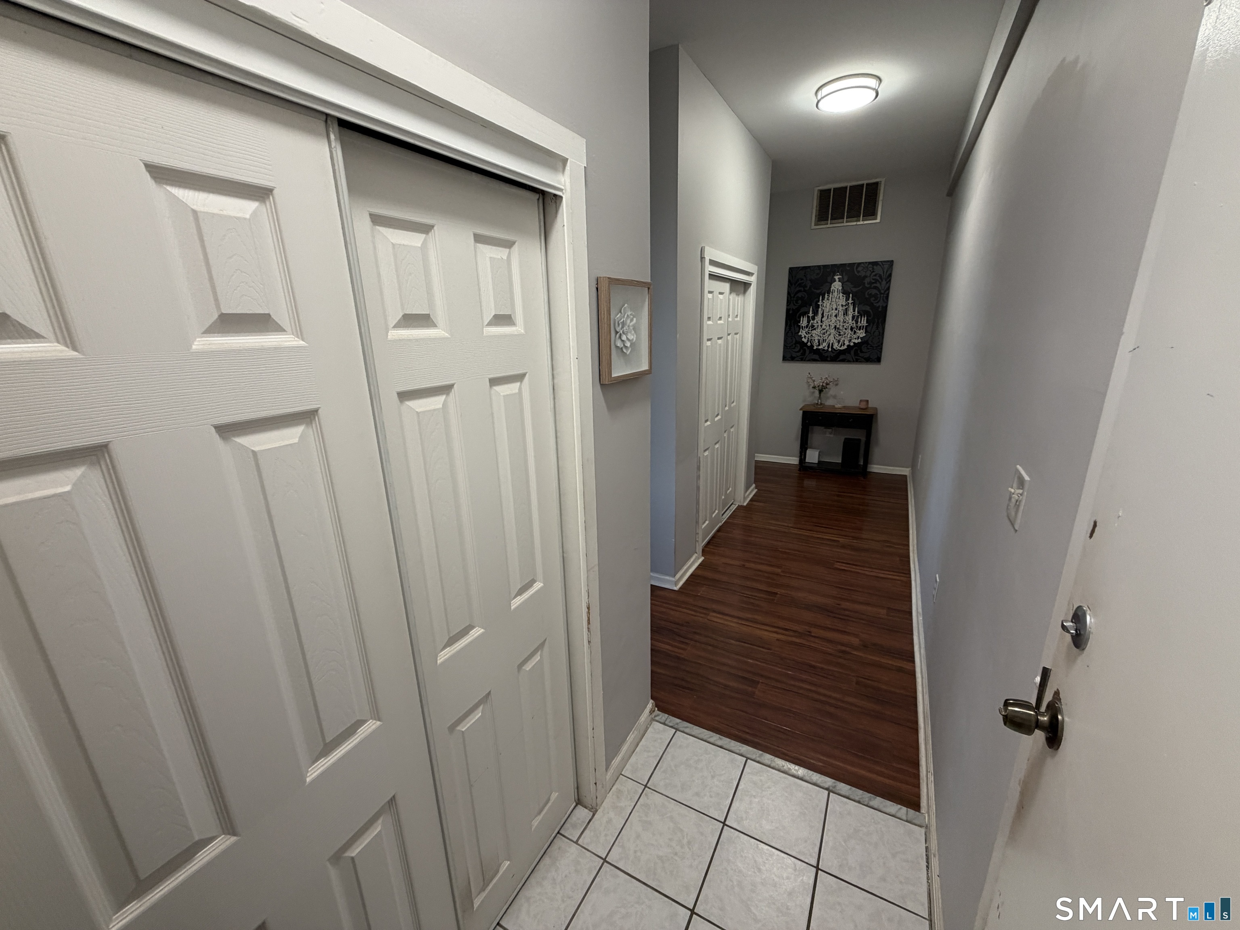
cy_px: 465
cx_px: 620
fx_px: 502
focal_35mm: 14
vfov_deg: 85.7
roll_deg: +1.6
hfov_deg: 102.1
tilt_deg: -16.1
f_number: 2.2
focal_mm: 2.22
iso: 160
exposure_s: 1/60
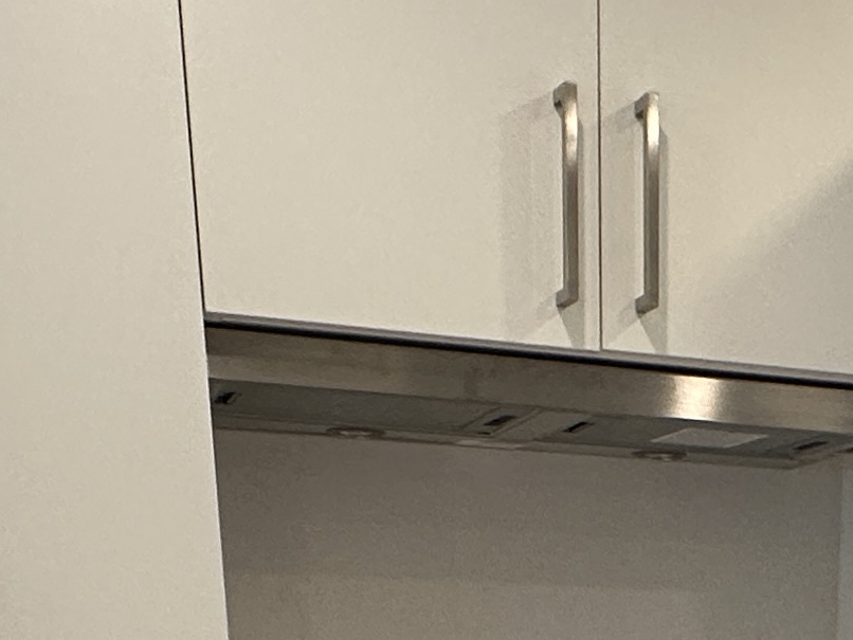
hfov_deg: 27.2
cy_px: 1382
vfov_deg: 15.4
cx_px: 685
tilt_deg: -19.9
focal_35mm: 70
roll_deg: +0.8
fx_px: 1725
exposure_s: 1/120
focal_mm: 2.22
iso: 160
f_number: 2.2
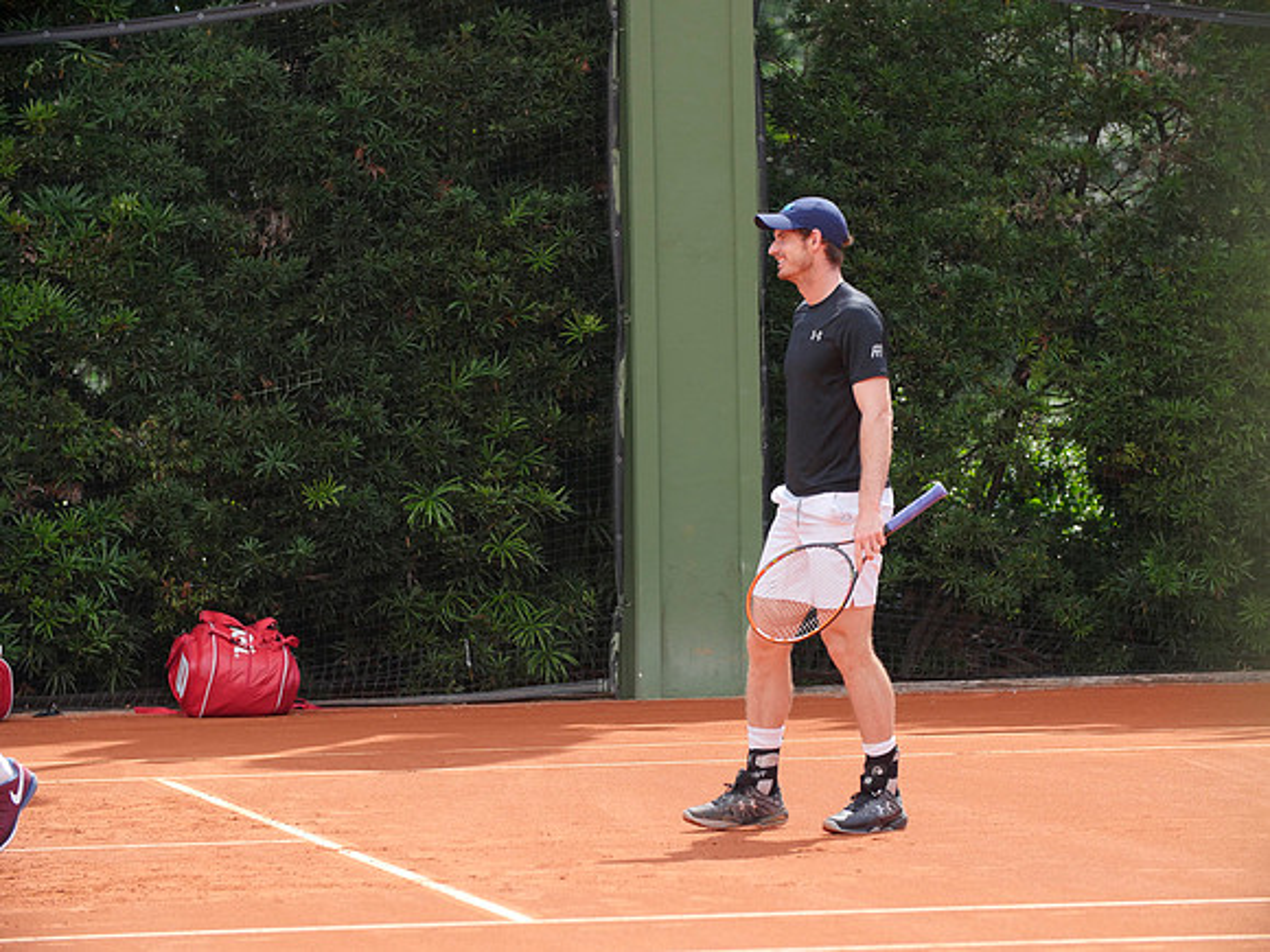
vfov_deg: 5.8
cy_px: 476
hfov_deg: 7.7
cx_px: 635
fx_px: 9392
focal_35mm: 256
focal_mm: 128
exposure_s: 1/1600
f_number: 3.5
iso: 400
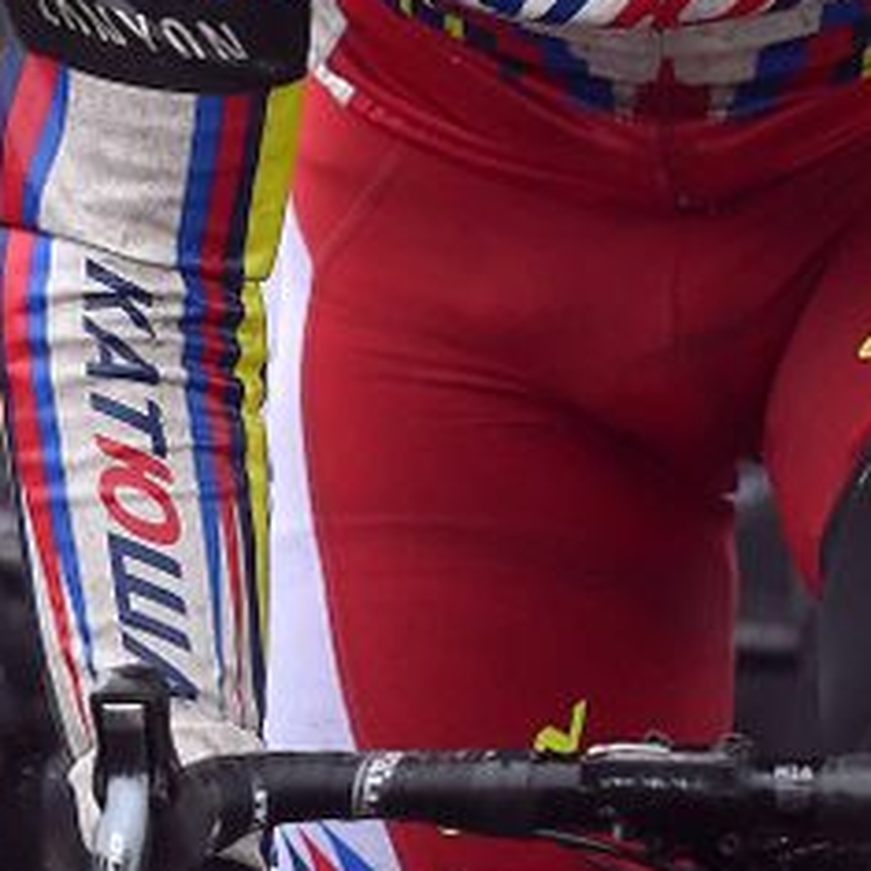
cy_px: 213
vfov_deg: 2.0
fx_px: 24710
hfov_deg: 2.0
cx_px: -7
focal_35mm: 868
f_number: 2.8
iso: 640
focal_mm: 200
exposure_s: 1/1000
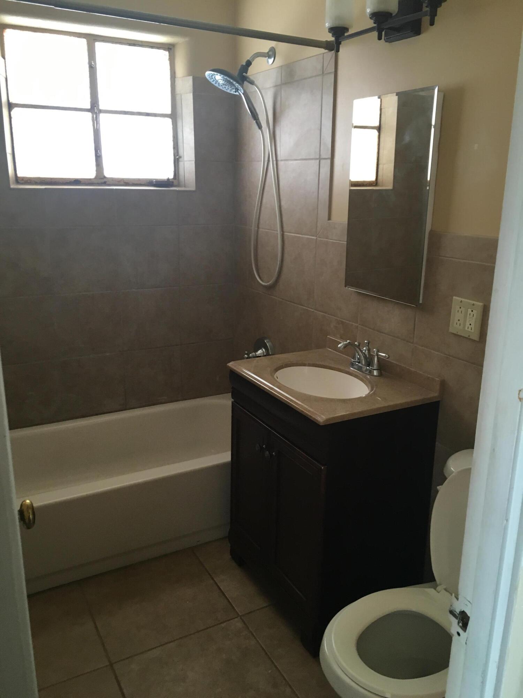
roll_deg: -1.0
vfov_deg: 61.7
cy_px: 349
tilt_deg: -14.7
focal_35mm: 29
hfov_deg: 48.2
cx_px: 262
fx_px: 584
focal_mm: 4.15
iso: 100
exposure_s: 1/30
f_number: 2.2
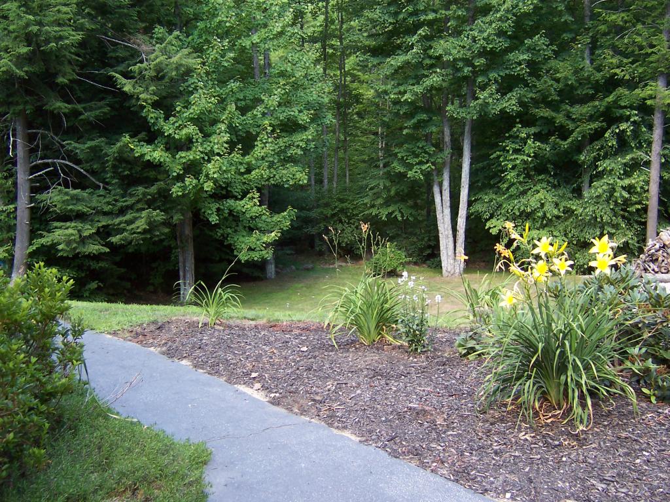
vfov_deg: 39.7
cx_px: 335
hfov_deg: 51.4
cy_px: 251
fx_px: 697
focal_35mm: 36
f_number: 2.8
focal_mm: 5.6
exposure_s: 1/90
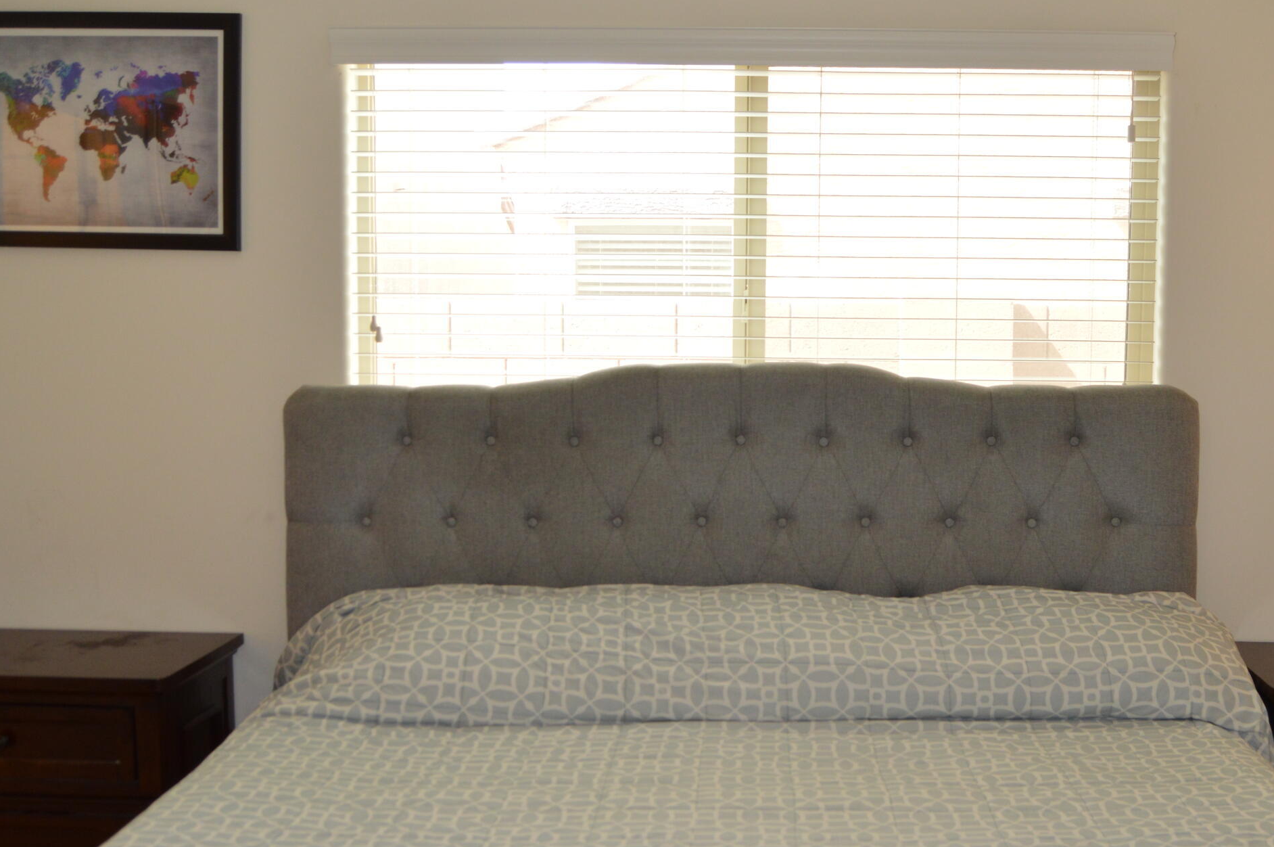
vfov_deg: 31.1
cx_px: 742
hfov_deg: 45.3
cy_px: 489
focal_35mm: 43
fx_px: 1520
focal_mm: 18
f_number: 4
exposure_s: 1/100
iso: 400
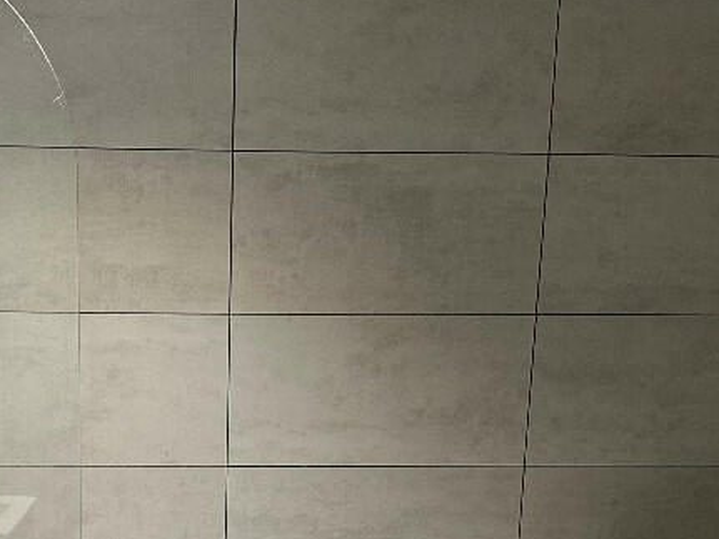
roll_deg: -0.4
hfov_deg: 33.3
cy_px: 497
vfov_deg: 24.8
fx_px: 1184
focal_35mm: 57
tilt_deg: -11.7
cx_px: 200
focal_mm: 6.86
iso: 200
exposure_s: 1/50
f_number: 1.78
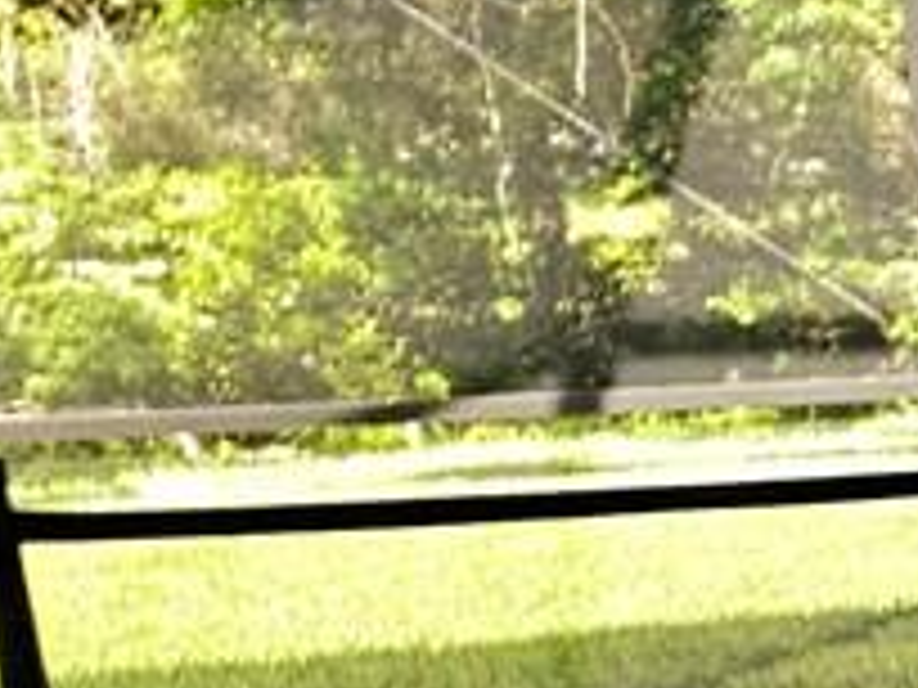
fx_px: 2705
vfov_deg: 14.4
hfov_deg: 8.4
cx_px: 3582
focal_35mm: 102
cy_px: 549
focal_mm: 2.2
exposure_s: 1/175
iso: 50
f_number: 2.2
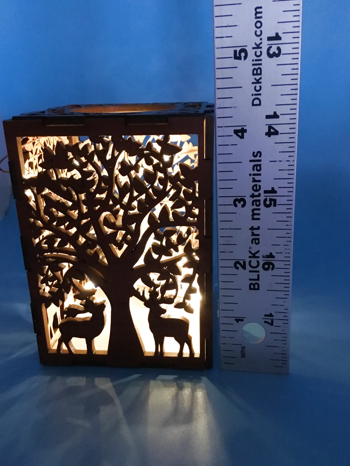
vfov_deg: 56.8
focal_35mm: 32
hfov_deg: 44.1
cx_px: 170
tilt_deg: -21.6
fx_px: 431
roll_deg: +3.0
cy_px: 238
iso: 320
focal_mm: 3.3
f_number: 2.4
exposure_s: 1/15
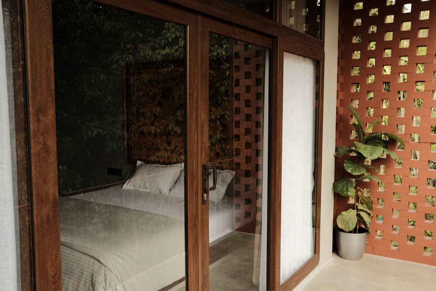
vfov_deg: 37.8
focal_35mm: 35
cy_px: 146
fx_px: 424
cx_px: 218
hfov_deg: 54.4
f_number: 5.6
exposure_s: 1/60
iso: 200
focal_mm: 23
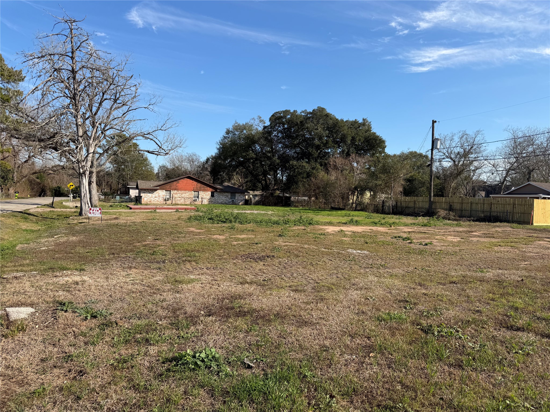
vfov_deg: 56.8
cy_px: 206
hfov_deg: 71.6
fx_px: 381
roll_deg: -1.4
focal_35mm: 24
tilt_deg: -0.5
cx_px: 275
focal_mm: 6.76
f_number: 1.78
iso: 80
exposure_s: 1/3759
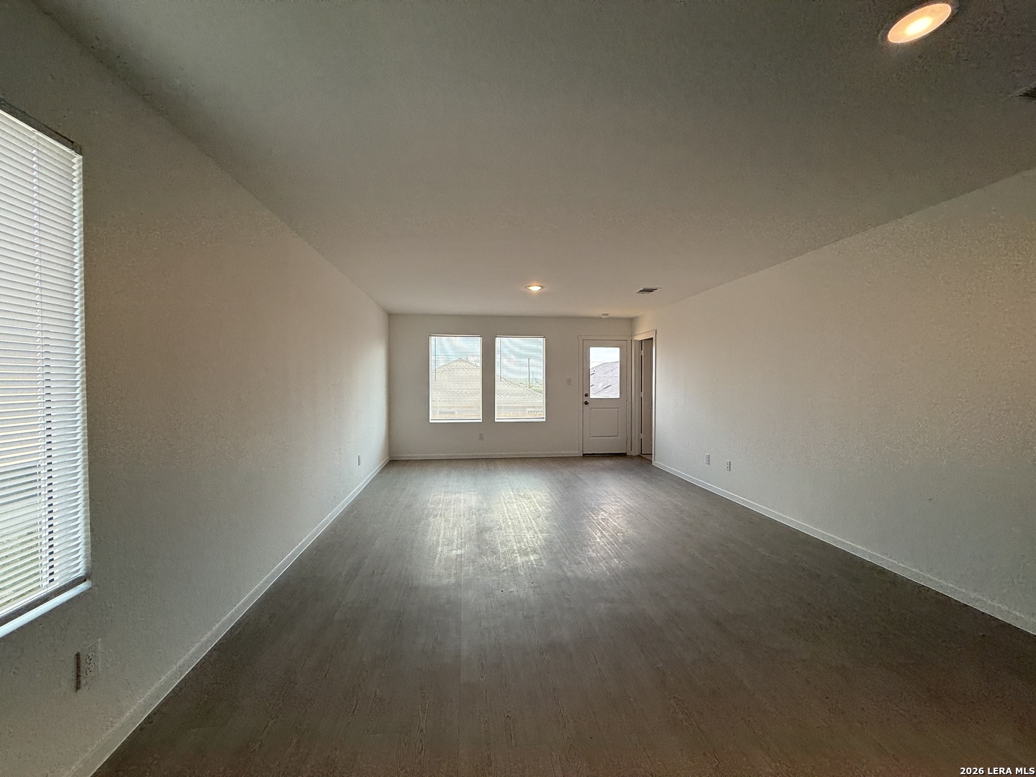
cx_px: 518
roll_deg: +0.2
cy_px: 388
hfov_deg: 102.1
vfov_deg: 85.7
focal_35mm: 14
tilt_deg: -0.4
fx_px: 419
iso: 64
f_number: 2.2
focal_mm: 2.22
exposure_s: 1/163
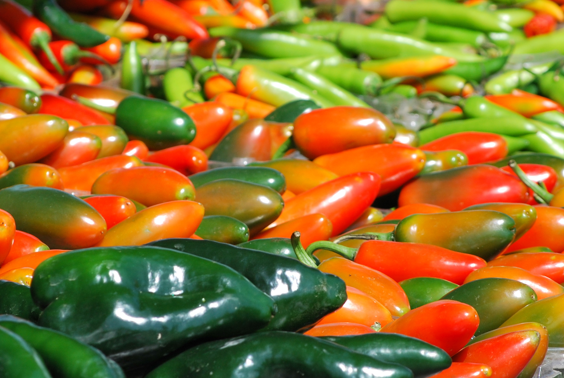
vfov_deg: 3.9
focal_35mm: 356
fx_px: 5582
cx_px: 226
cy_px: 208
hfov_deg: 5.8
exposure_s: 1/320
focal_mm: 135
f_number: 11
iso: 200
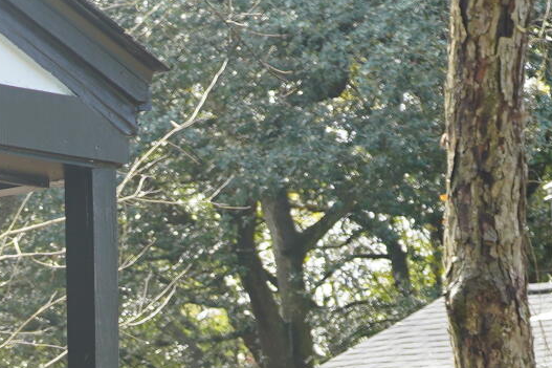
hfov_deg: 8.2
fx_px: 3663
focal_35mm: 239
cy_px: 708
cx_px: -556
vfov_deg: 5.6
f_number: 4.5
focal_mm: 42
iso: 100
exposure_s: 1/60
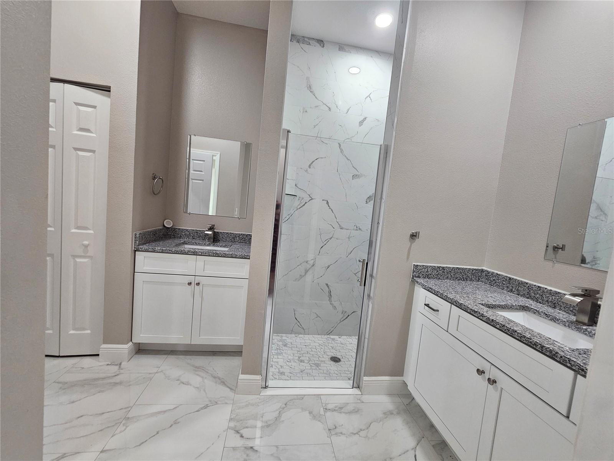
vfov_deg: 89.9
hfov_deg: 106.2
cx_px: 307
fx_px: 231
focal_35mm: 13
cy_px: 230
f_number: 2.2
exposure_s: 1/60
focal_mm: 2.2
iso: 200
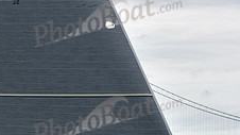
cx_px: -21
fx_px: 1196
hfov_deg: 11.3
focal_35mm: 188
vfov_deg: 6.4
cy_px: 188
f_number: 6.3
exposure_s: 1/800
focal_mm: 70
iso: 250
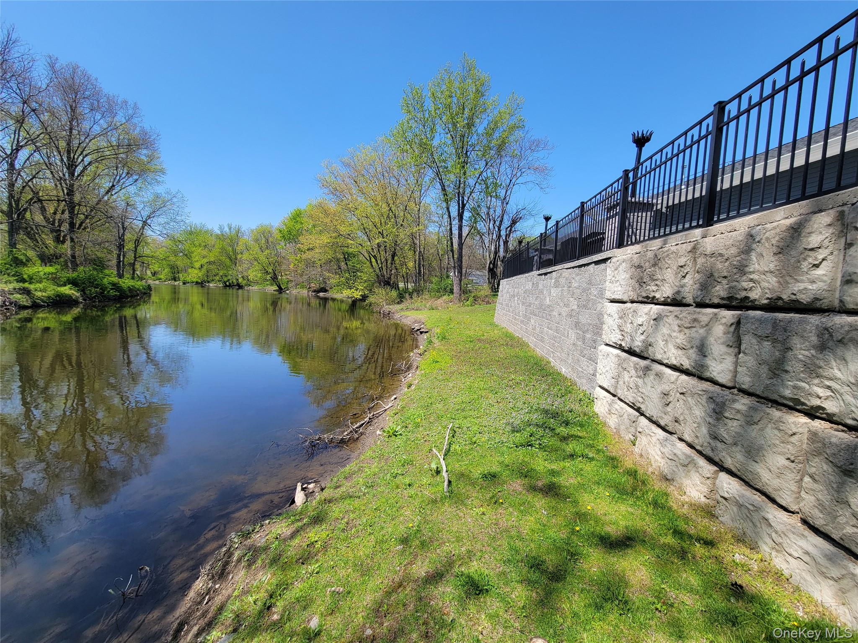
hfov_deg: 106.2
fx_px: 322
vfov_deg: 89.9
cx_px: 429
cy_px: 322
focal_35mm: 13
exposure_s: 1/952
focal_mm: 2.2
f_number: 2.2
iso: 50
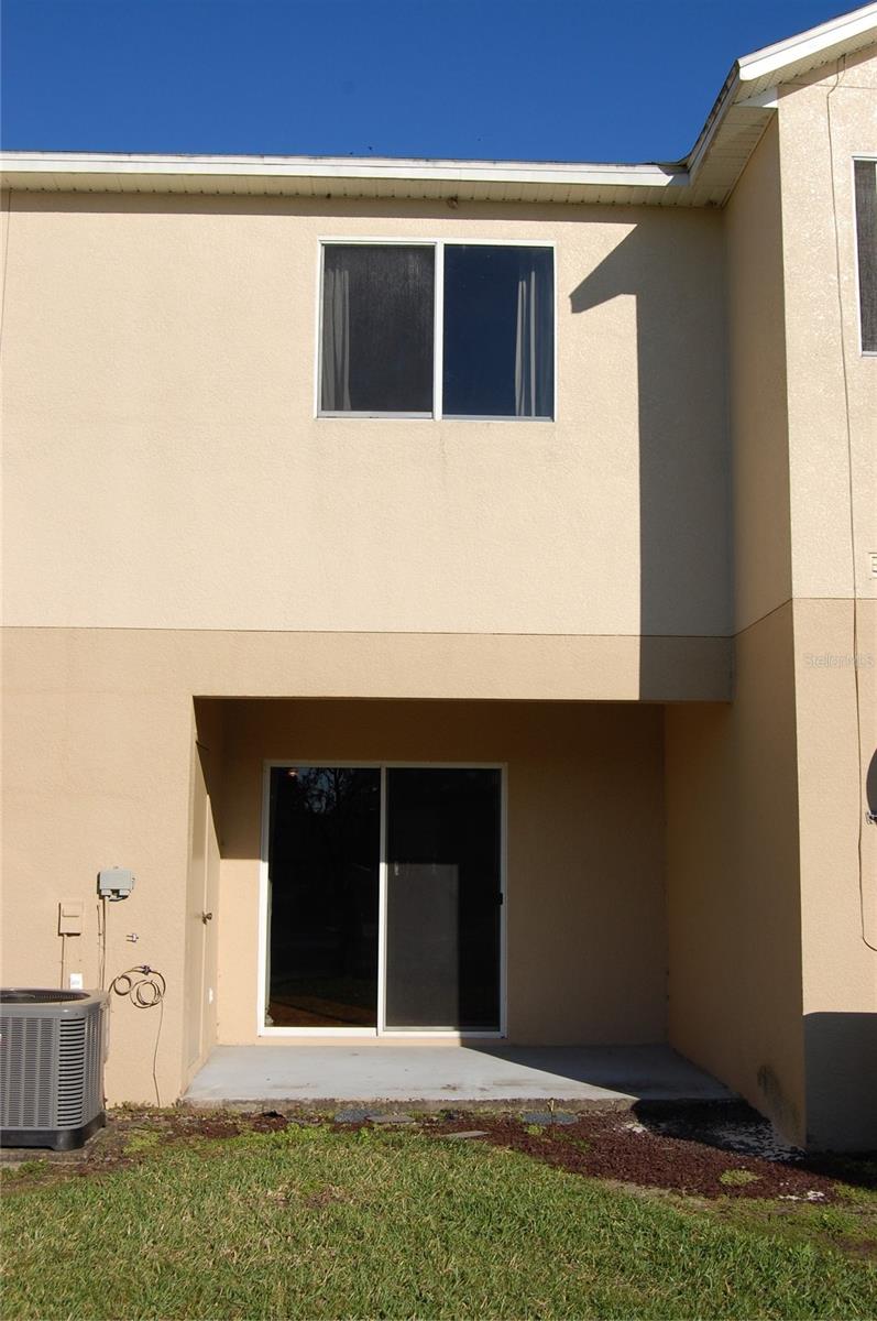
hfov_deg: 34.1
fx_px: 1429
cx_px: 438
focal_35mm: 39
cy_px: 660
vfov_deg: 49.6
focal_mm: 26
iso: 200
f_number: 11
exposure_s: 1/500
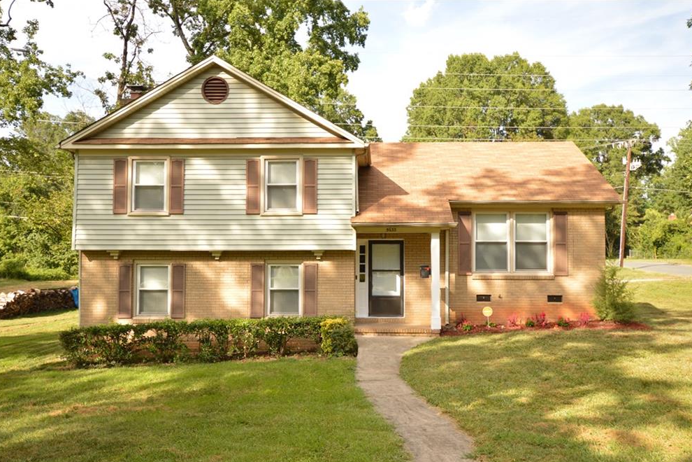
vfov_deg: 42.3
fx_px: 596
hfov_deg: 60.3
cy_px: 237
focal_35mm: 31
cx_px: 354
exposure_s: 1/160
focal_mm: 20
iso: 100
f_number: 4.5
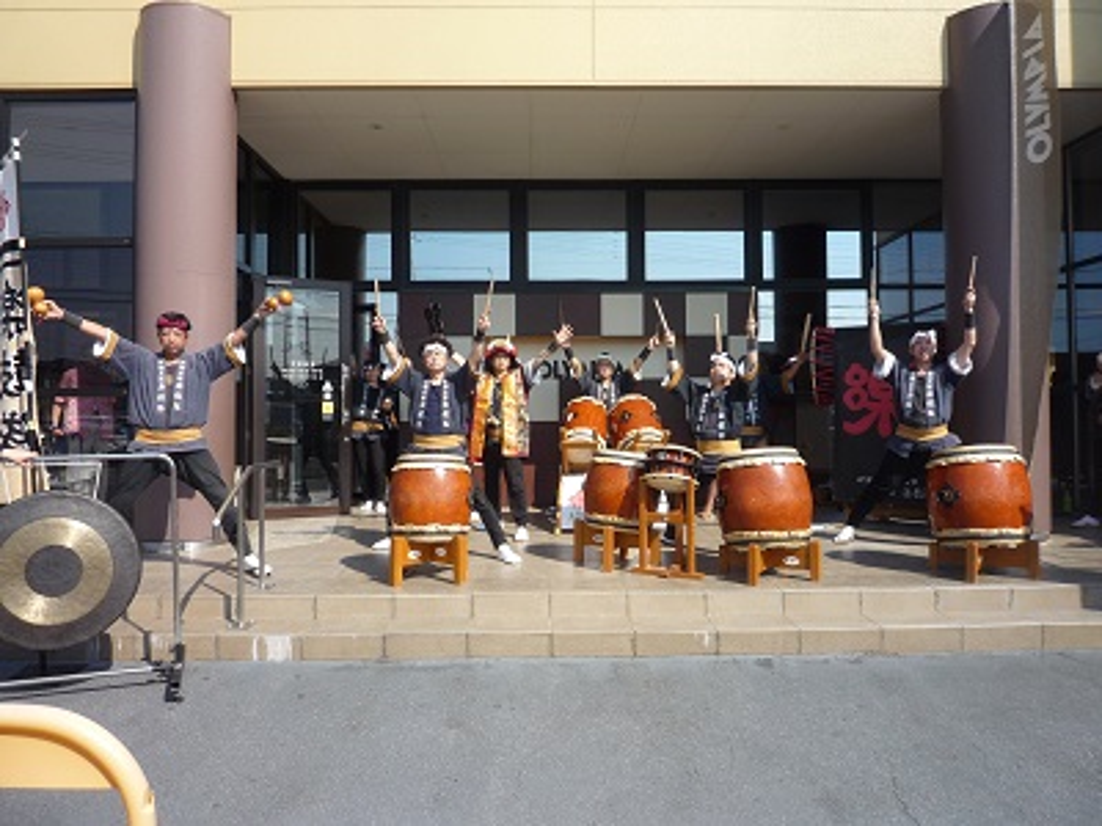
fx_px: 796
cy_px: 413
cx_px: 551
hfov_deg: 69.4
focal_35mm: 25
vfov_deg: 54.9
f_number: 4
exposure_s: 1/500
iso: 100
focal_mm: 4.4
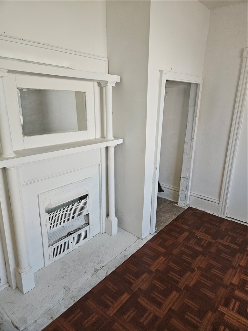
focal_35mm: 23
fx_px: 220
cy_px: 166
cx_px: 124
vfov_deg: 73.9
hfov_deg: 58.9
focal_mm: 5.4
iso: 64
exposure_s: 1/60
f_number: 1.8
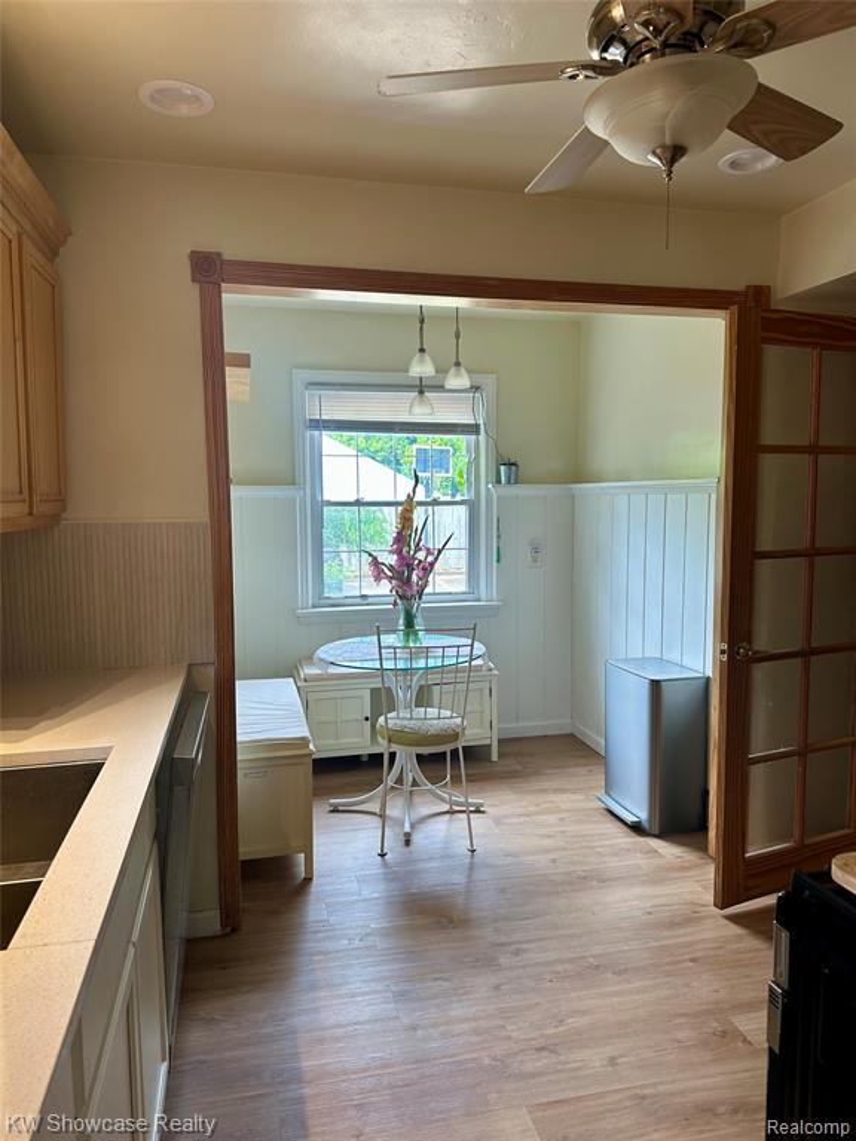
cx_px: 428
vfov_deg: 71.6
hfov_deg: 56.8
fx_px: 791
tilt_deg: -4.8
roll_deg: -0.9
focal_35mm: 24
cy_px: 570
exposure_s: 1/120
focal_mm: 6.86
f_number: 1.78
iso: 125
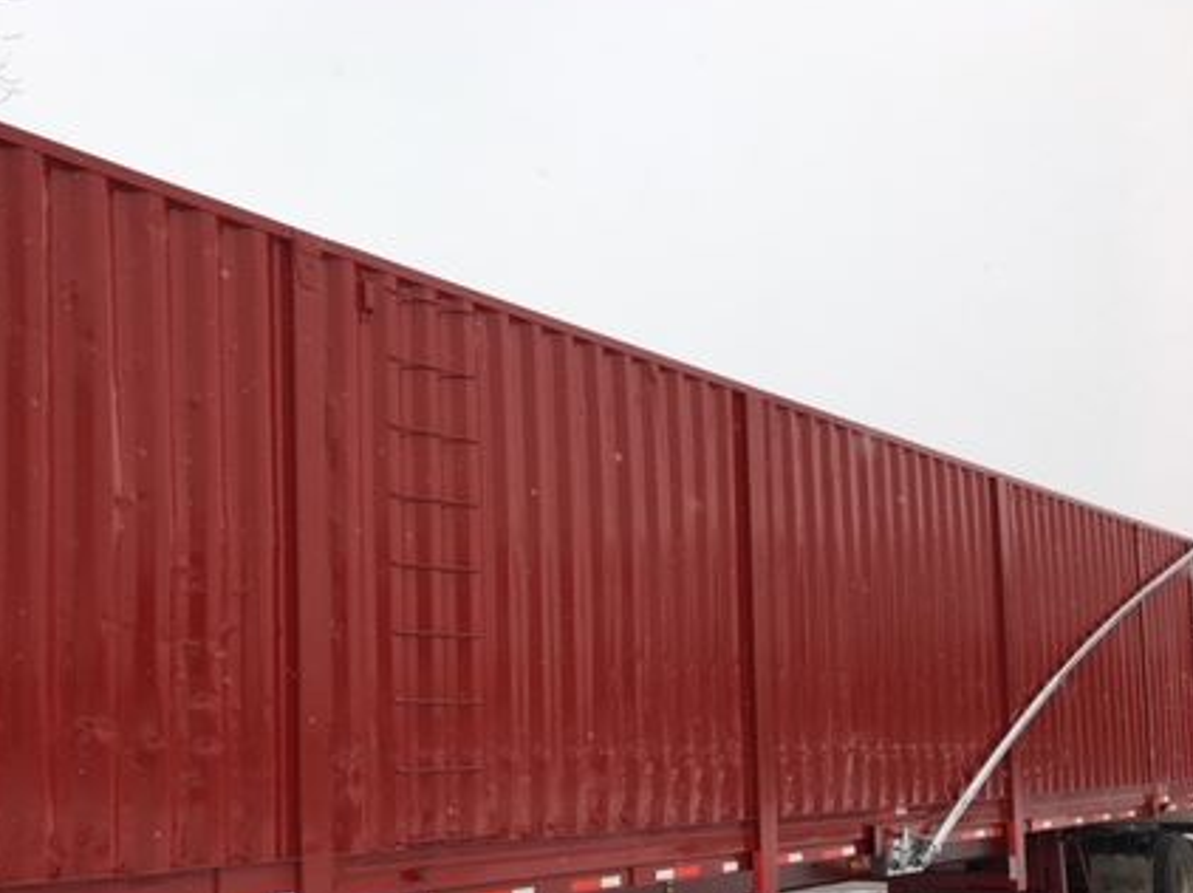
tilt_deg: +6.1
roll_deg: +1.4
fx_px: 1516
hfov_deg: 41.7
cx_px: 305
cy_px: 641
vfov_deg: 32.4
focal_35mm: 44
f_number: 2.2
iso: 25
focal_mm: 4.15
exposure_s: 1/523
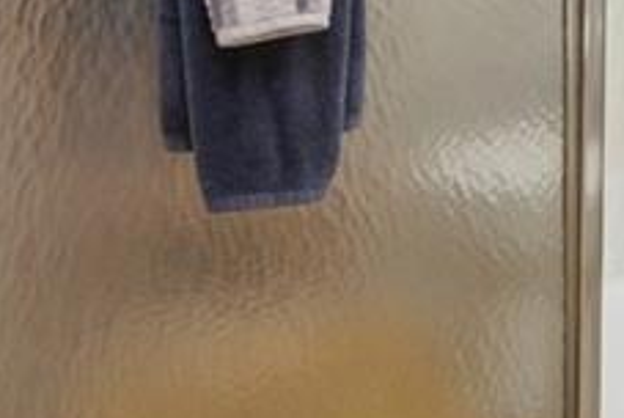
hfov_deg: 20.9
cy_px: -238
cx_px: 959
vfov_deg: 15.4
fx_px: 1406
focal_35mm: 81
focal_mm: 12
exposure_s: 1/4
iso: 100
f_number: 8
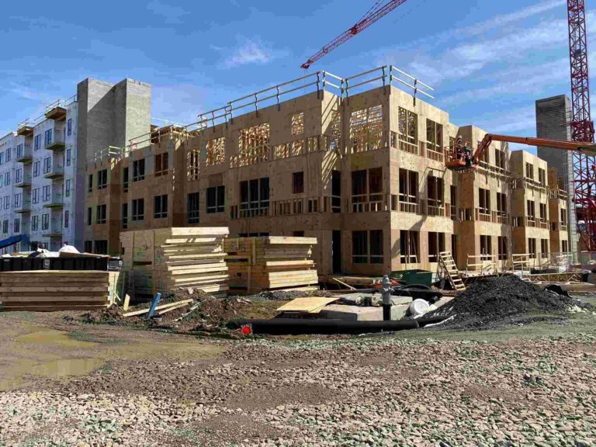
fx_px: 448
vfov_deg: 53.1
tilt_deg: +3.1
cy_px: 224
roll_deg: -0.3
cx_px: 298
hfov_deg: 67.3
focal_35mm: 26
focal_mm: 4.25
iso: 32
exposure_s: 1/2688
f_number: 1.8
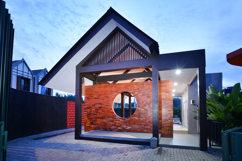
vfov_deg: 37.9
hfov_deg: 54.4
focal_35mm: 35
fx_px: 235
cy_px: 80
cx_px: 121
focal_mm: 35
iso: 400
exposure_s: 1.6
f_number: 5.6
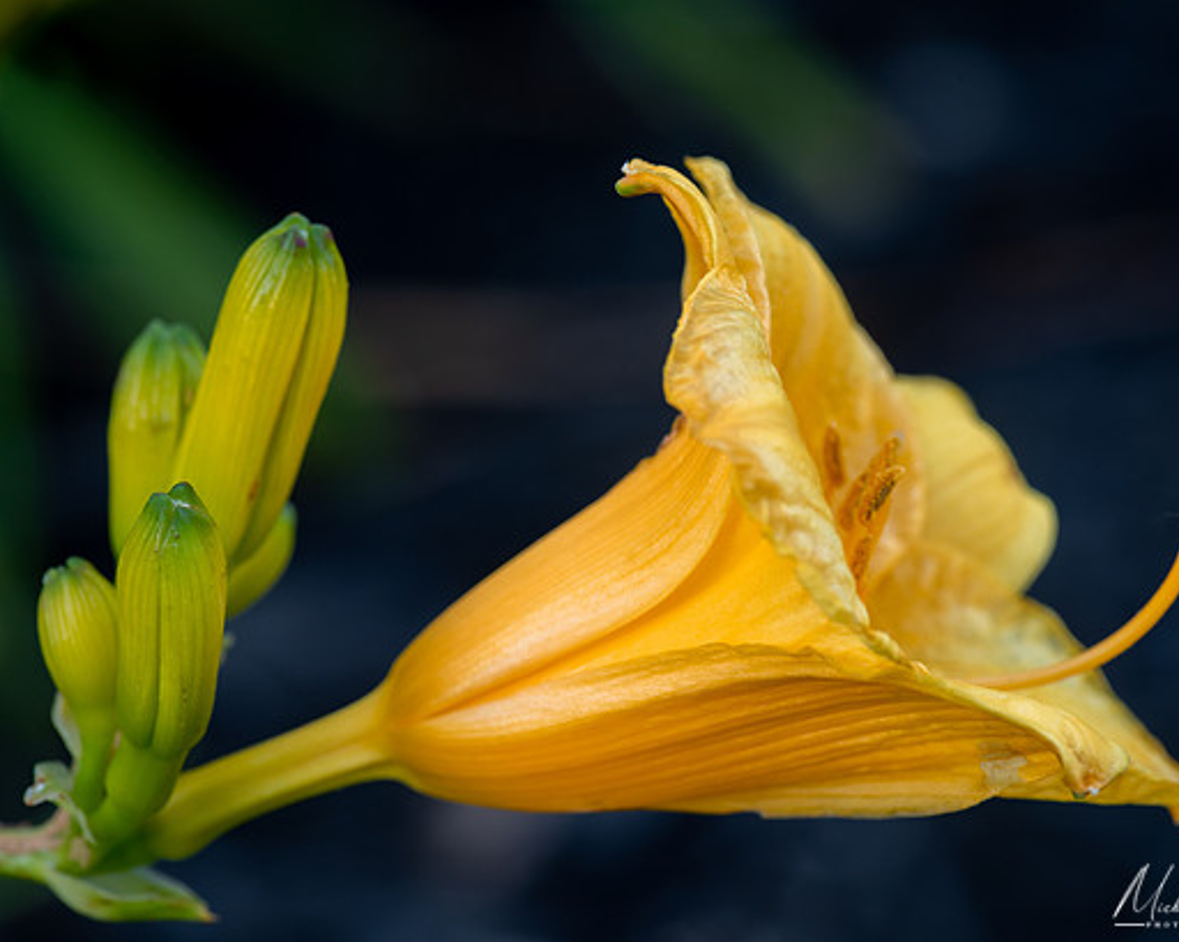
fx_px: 4289
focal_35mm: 123
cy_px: 458
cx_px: 694
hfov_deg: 15.6
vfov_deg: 12.5
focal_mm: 105
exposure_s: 1/15
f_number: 11
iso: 100
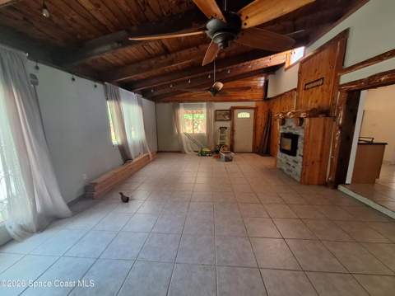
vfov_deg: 89.8
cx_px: 198
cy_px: 148
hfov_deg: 106.2
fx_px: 148
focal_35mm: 13
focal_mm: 1.74
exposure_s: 1/40
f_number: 2.2
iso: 200
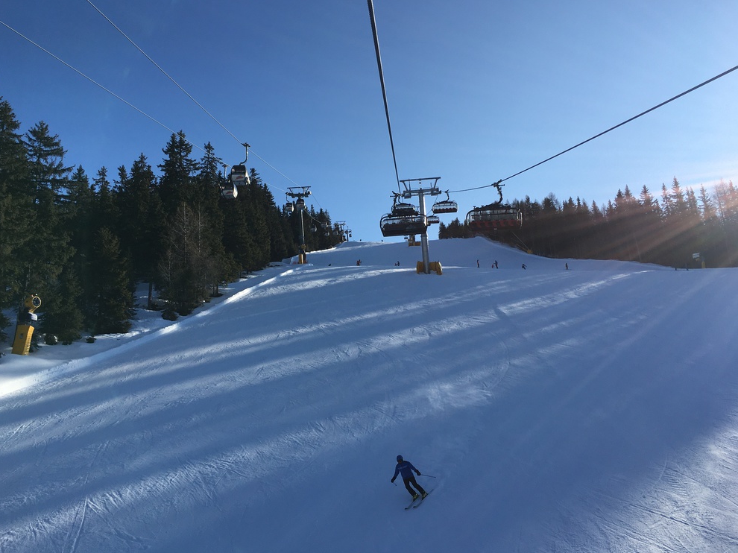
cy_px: 274
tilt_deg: +14.2
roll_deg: +2.6
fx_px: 639
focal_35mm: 30
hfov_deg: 60.0
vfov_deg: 46.8
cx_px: 361
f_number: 2.2
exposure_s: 1/2331
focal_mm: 4.15
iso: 25
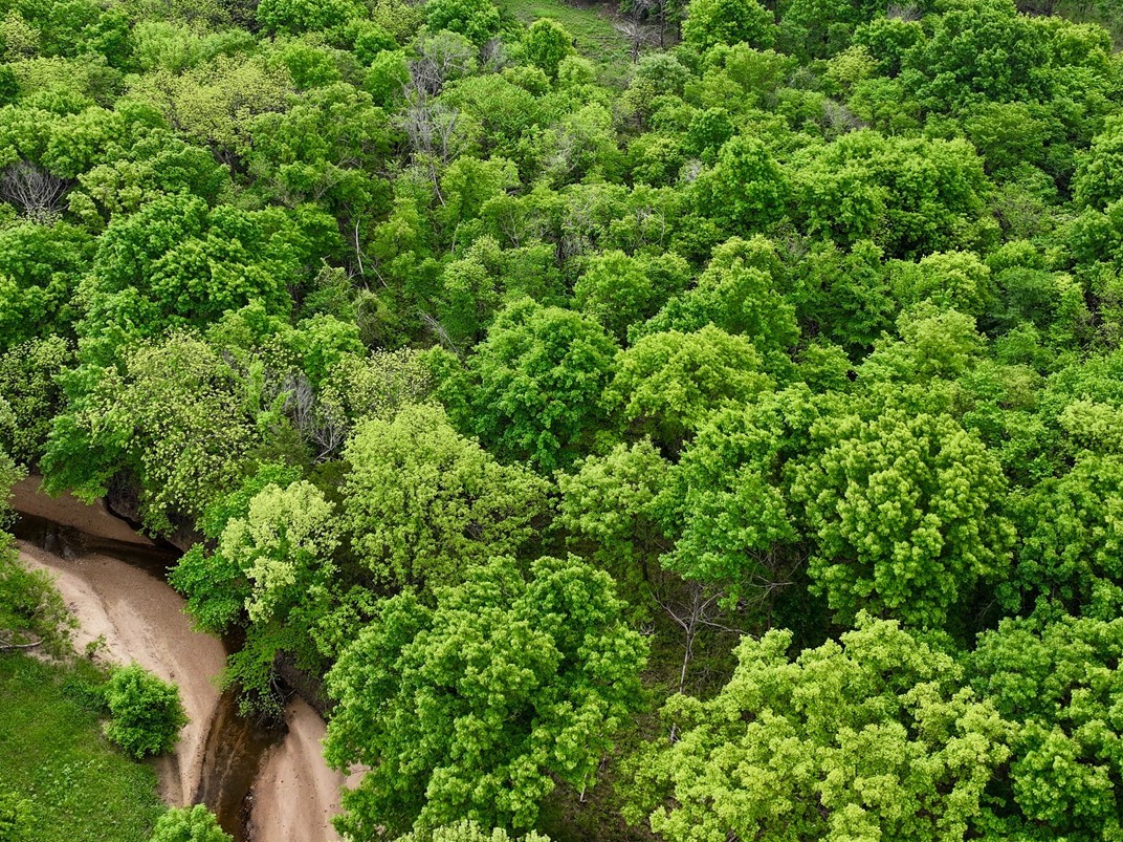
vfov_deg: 33.4
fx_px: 1394
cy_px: 314
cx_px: 511
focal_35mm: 43
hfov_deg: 43.8
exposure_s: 1/640
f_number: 2.8
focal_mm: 12.29
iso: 110
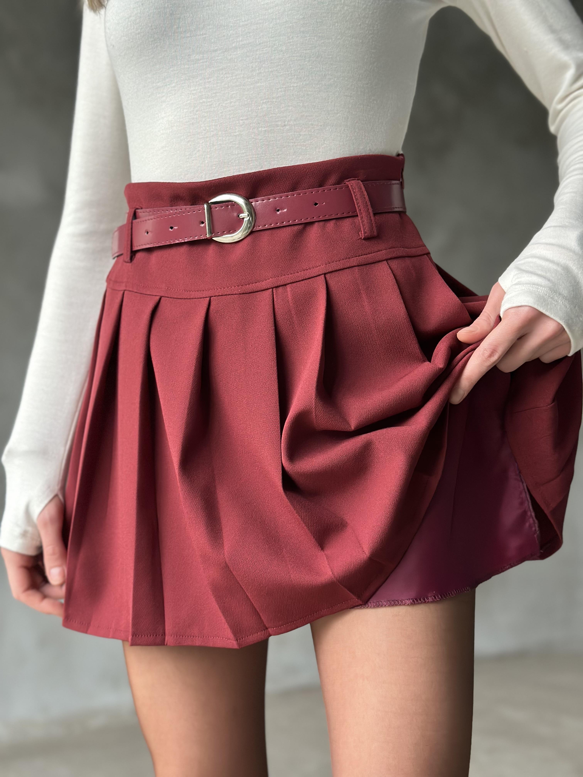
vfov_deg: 39.7
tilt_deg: +1.5
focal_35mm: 48
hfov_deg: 30.3
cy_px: 388
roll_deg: +0.4
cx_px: 292
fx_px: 1078
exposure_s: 1/60
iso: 320
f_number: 1.78
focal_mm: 6.86
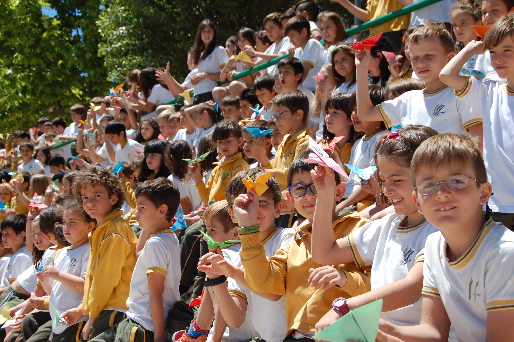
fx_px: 963
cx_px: 257
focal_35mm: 68
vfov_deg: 20.1
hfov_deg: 29.9
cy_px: 171
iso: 200
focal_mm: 45
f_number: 9
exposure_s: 1/320
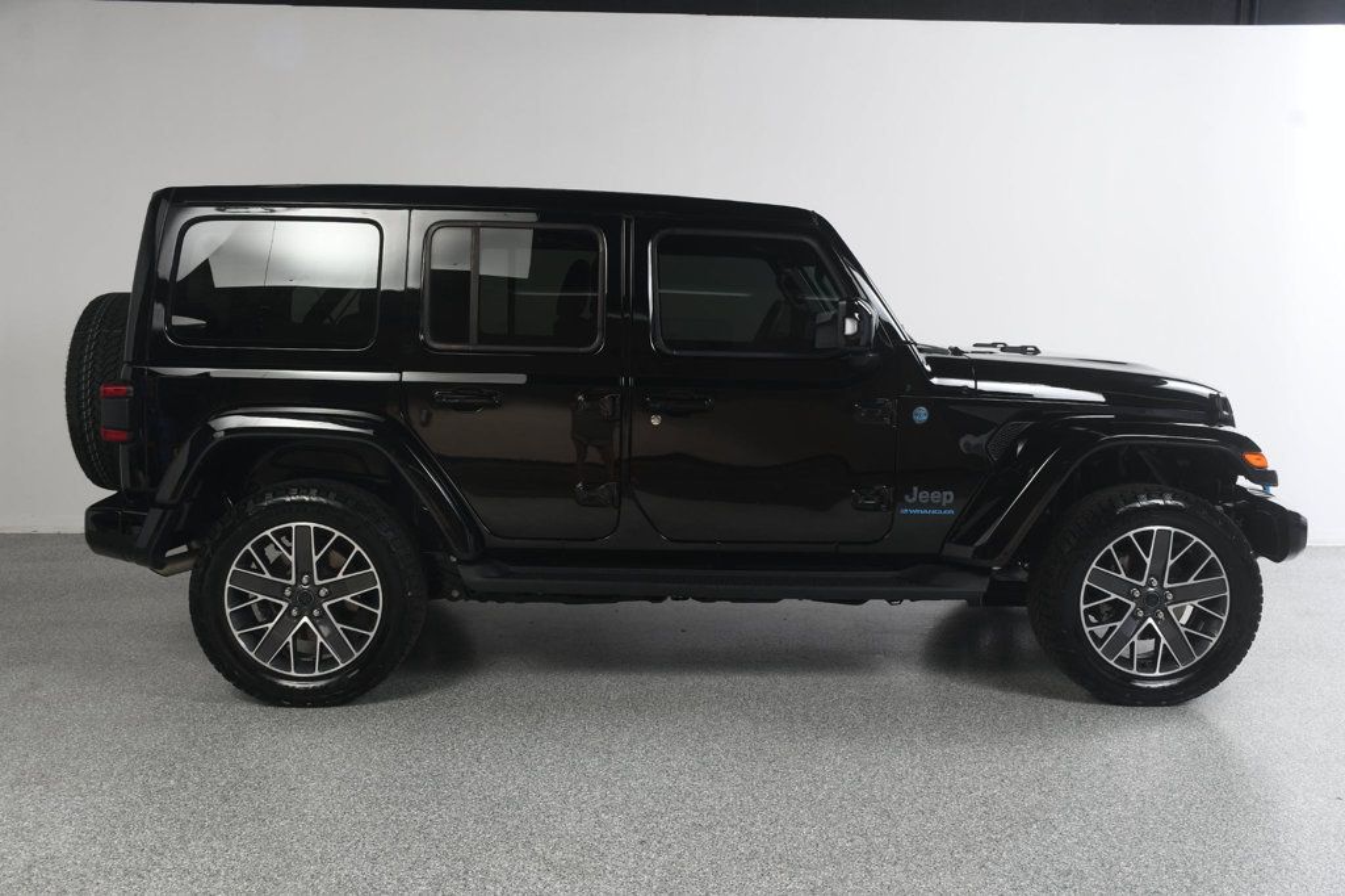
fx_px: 1344
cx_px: 672
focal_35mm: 36
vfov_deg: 36.8
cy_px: 448
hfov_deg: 53.1
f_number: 9
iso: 100
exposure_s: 1/160
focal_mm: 24
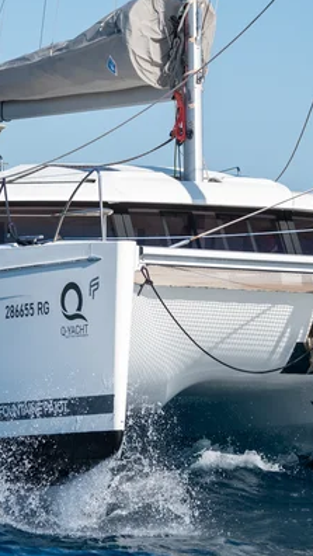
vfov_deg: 9.1
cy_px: 277
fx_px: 3509
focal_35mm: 238
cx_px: 70
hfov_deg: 5.1
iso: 125
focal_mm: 150
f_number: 5.6
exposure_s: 1/1000
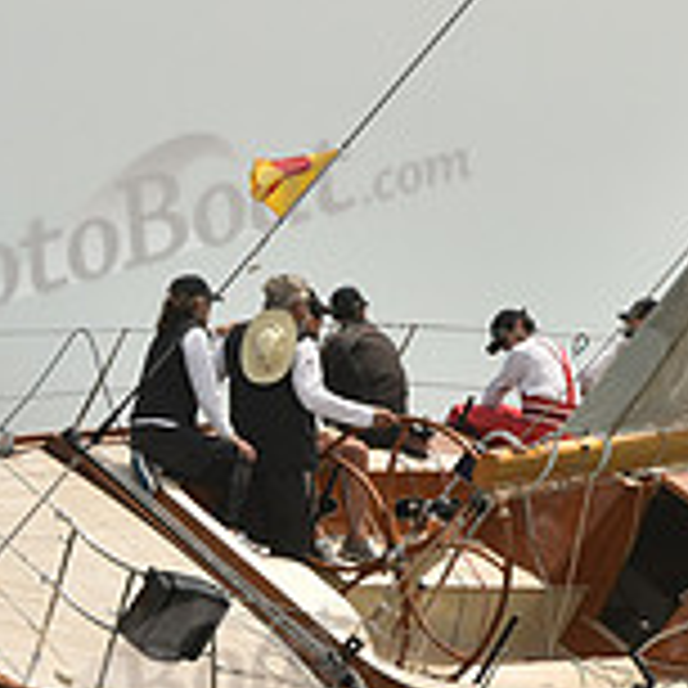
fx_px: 5082
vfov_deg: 7.7
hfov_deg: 7.7
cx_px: 706
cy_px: 398
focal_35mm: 226
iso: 400
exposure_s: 1/1600
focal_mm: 70
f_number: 9
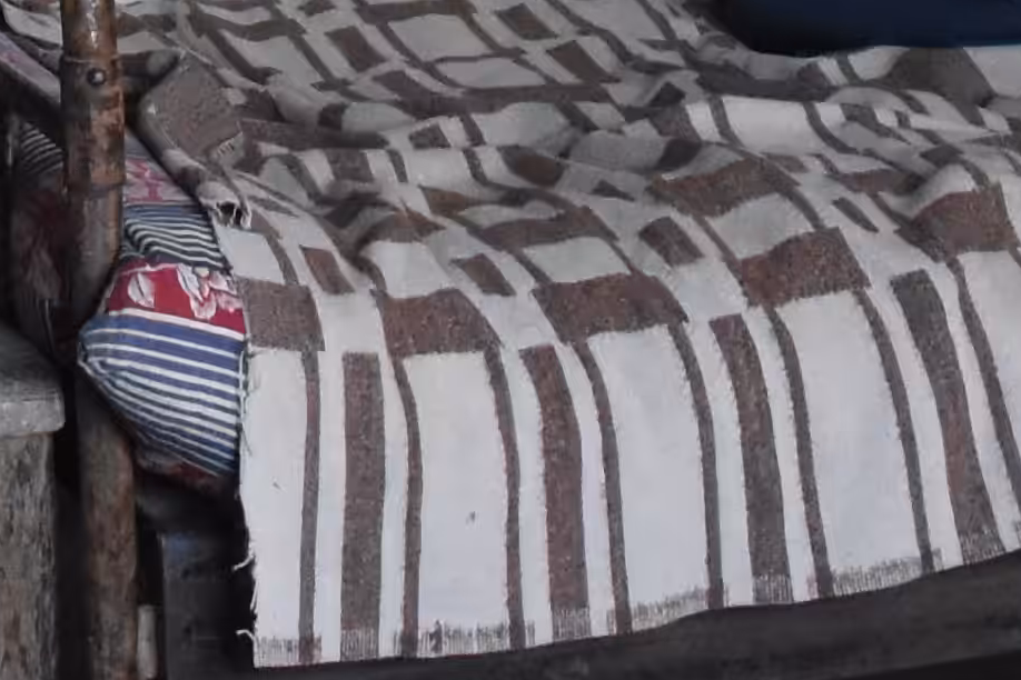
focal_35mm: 186
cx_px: -309
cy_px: -964
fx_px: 5282
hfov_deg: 10.8
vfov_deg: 7.0
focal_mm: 19
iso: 3200
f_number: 3.2
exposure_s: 1/60
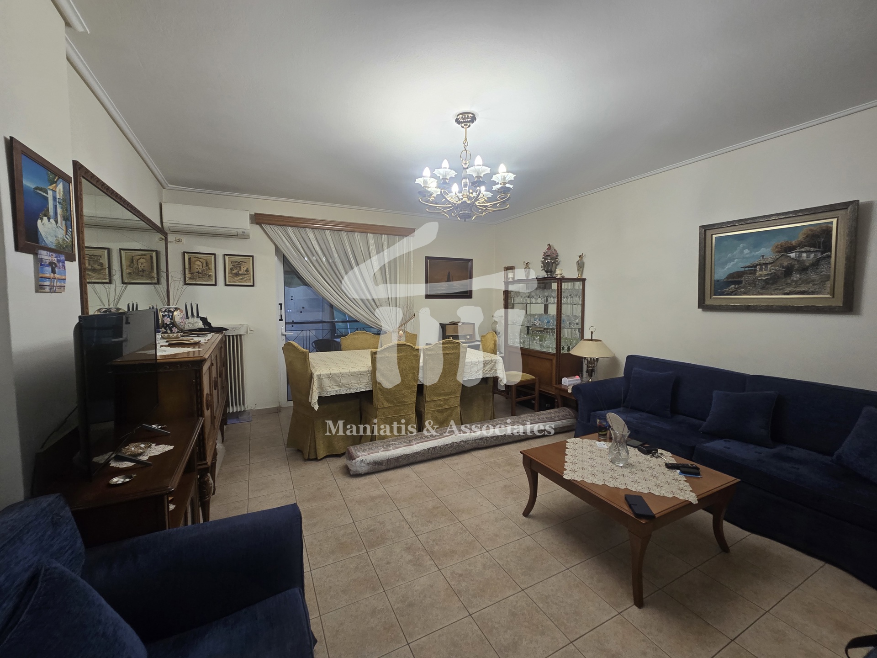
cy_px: 329
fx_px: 329
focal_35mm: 13
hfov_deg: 106.2
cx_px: 438
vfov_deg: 89.9
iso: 160
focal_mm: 2.2
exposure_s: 1/50
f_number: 2.2
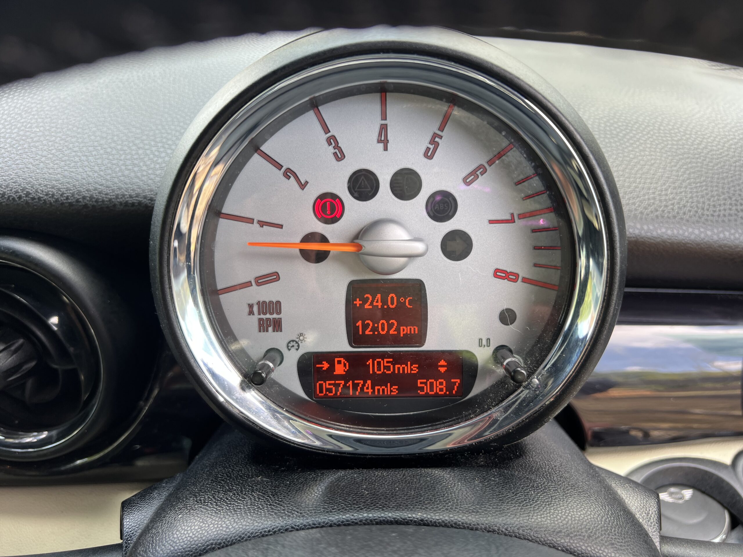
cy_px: 278
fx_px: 558
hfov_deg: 67.3
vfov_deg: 53.1
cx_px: 372
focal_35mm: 26
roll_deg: -1.0
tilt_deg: -31.8
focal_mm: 5.7
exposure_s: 1/121
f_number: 1.5
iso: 40
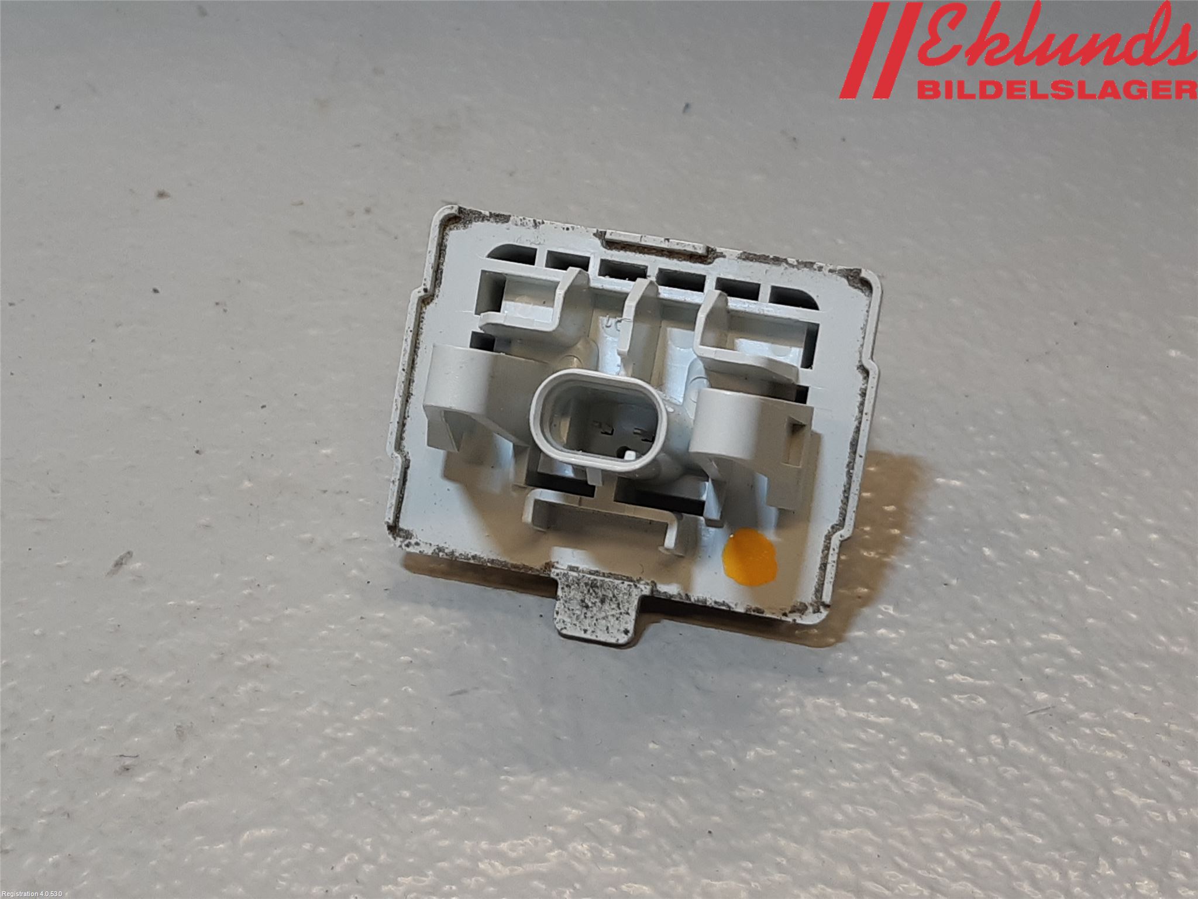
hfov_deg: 67.3
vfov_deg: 53.1
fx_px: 900
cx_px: 599
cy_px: 450
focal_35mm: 26
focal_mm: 3.93
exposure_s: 1/100
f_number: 1.7
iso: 64
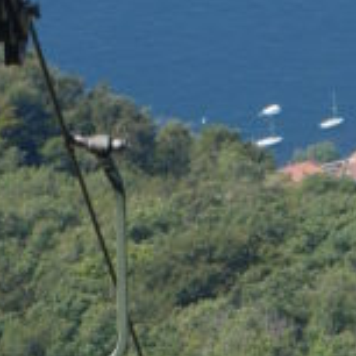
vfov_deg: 3.5
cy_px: 849
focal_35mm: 498
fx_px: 5794
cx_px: 43
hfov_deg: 3.5
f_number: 8
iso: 200
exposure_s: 1/320
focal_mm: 42
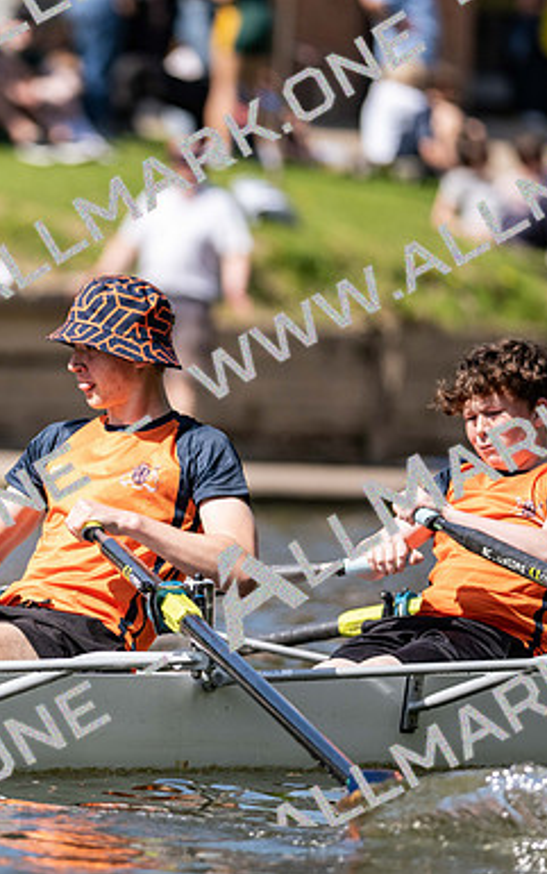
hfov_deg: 2.9
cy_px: 437
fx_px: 10983
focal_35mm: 461
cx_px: 23
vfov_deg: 4.6
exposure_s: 1/3200
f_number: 4
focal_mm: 300
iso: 500
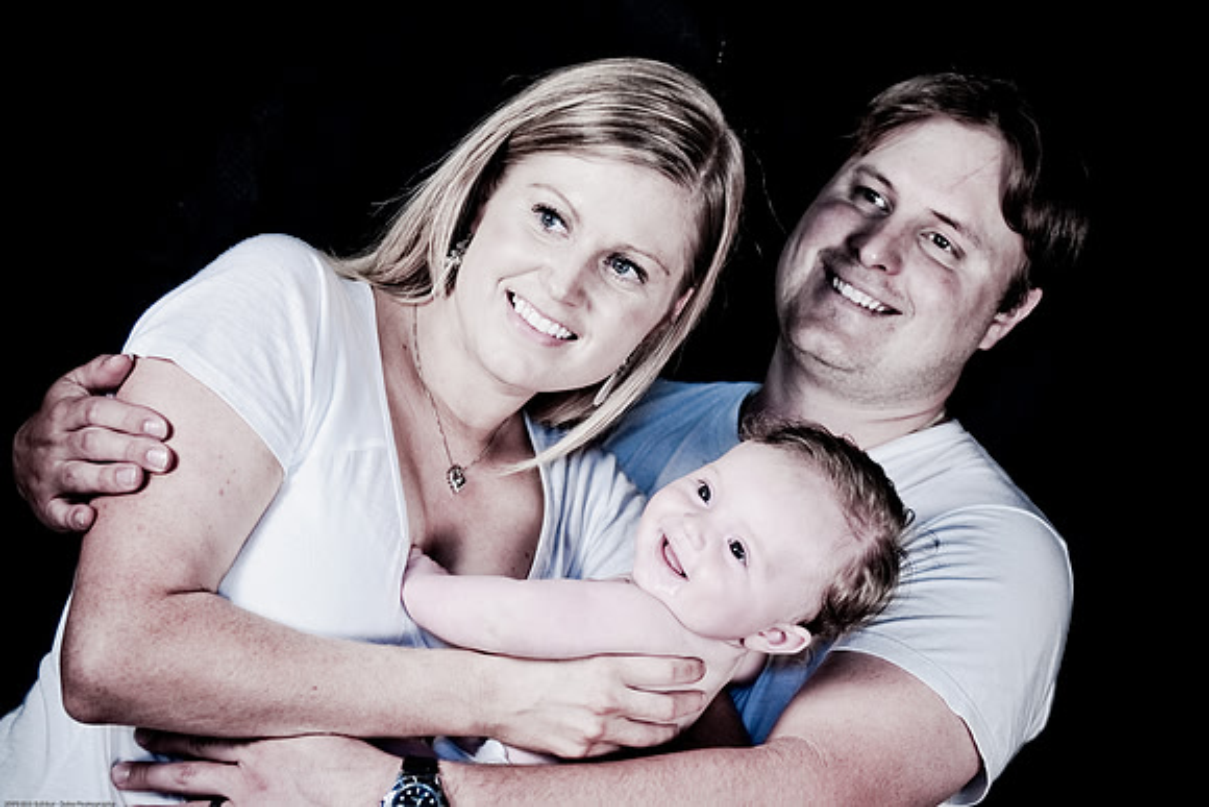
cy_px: 404
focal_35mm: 72
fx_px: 2418
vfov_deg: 18.9
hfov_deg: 28.1
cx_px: 604
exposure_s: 1/60
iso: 200
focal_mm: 48
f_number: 2.8
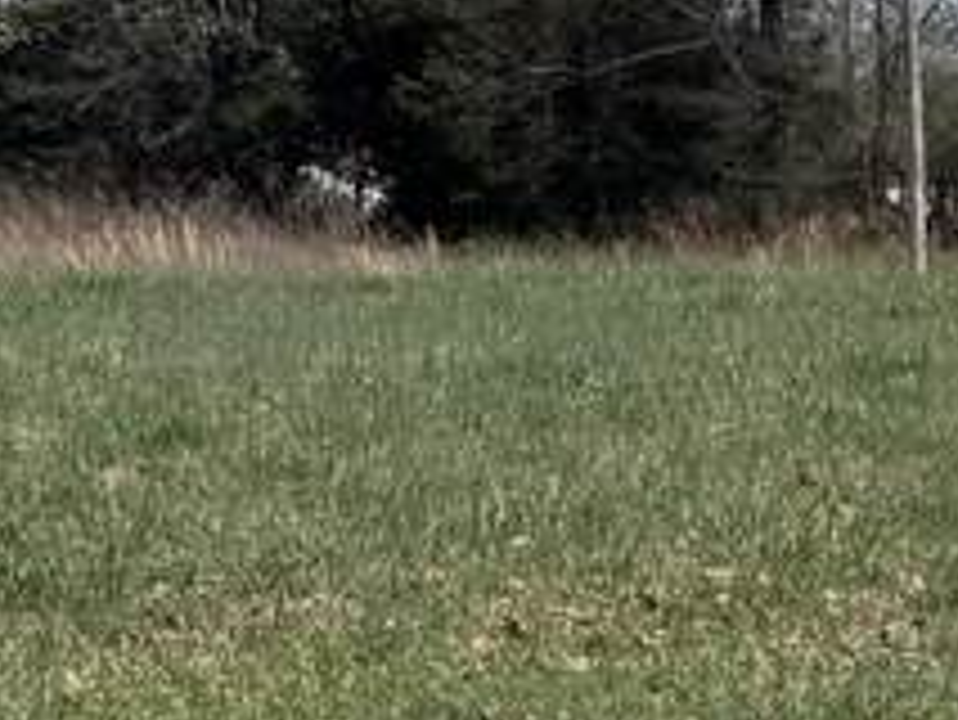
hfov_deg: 10.9
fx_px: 3987
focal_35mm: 144
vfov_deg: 10.3
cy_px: 342
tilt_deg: -2.9
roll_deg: +0.9
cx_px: 2510
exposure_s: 1/5714
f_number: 1.78
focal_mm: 6.76
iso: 80
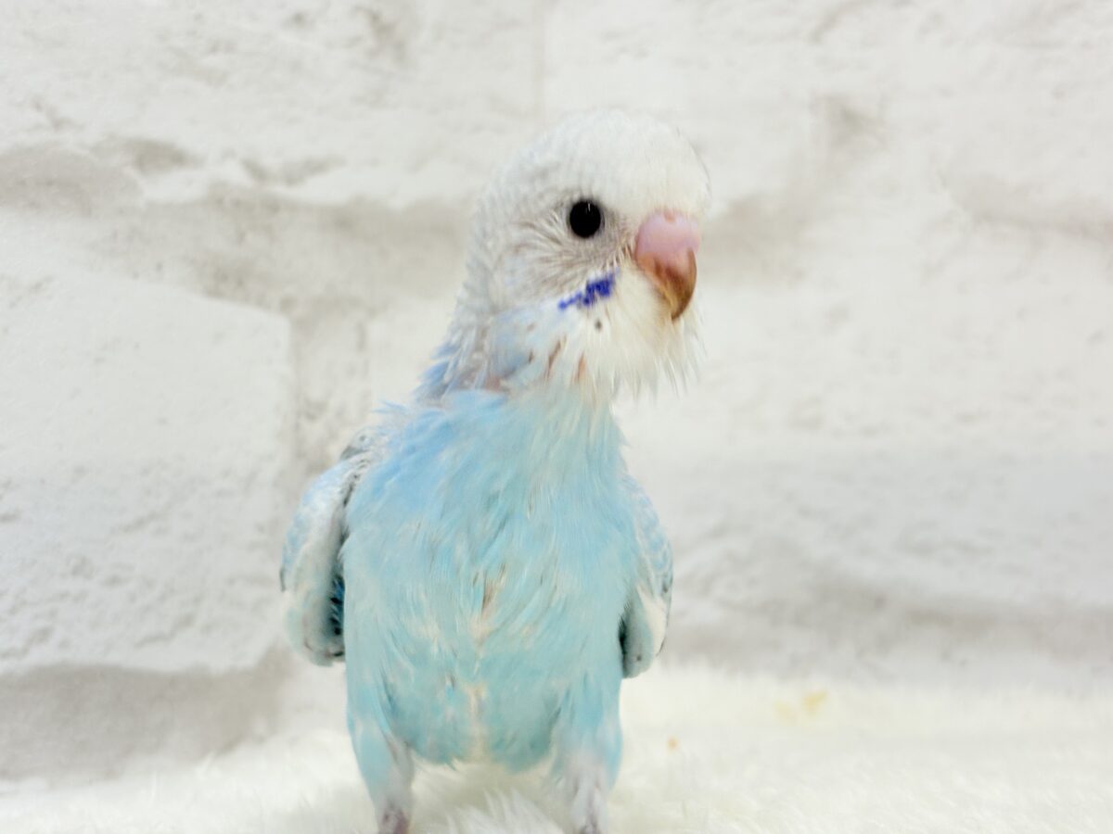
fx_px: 1672
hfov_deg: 36.8
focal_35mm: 52
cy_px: 417
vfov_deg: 28.0
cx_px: 556
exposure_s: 1/100
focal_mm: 5.96
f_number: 1.6
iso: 50
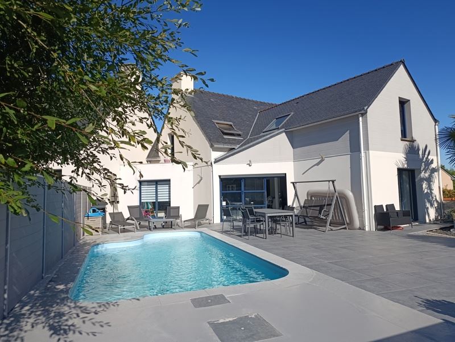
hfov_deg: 73.9
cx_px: 228
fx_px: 303
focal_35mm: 23
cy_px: 171
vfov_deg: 59.0
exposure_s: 1/843
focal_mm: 6.11
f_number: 1.7
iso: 50
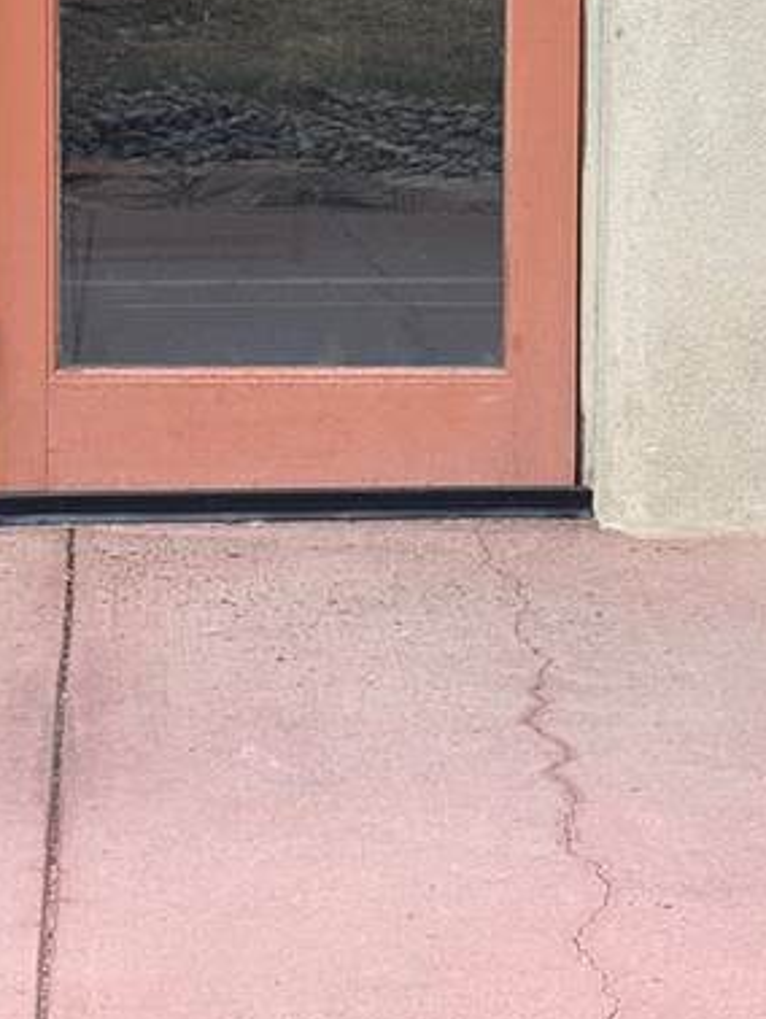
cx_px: 210
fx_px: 3890
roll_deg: -0.3
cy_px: -216
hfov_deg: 11.2
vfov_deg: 14.4
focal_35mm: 132
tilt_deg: -5.1
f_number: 1.6
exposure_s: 1/122
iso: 40
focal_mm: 5.96
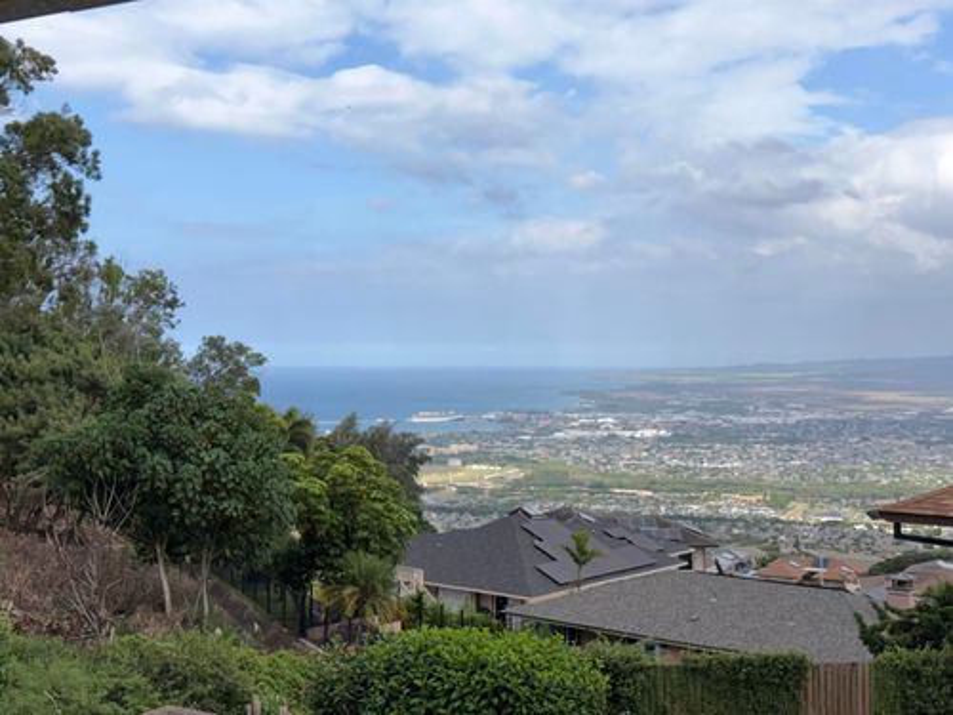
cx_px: 476
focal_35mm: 48
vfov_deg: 30.3
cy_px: 358
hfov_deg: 39.7
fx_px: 1321
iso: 320
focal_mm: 6.76
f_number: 1.78
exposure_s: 1/7143
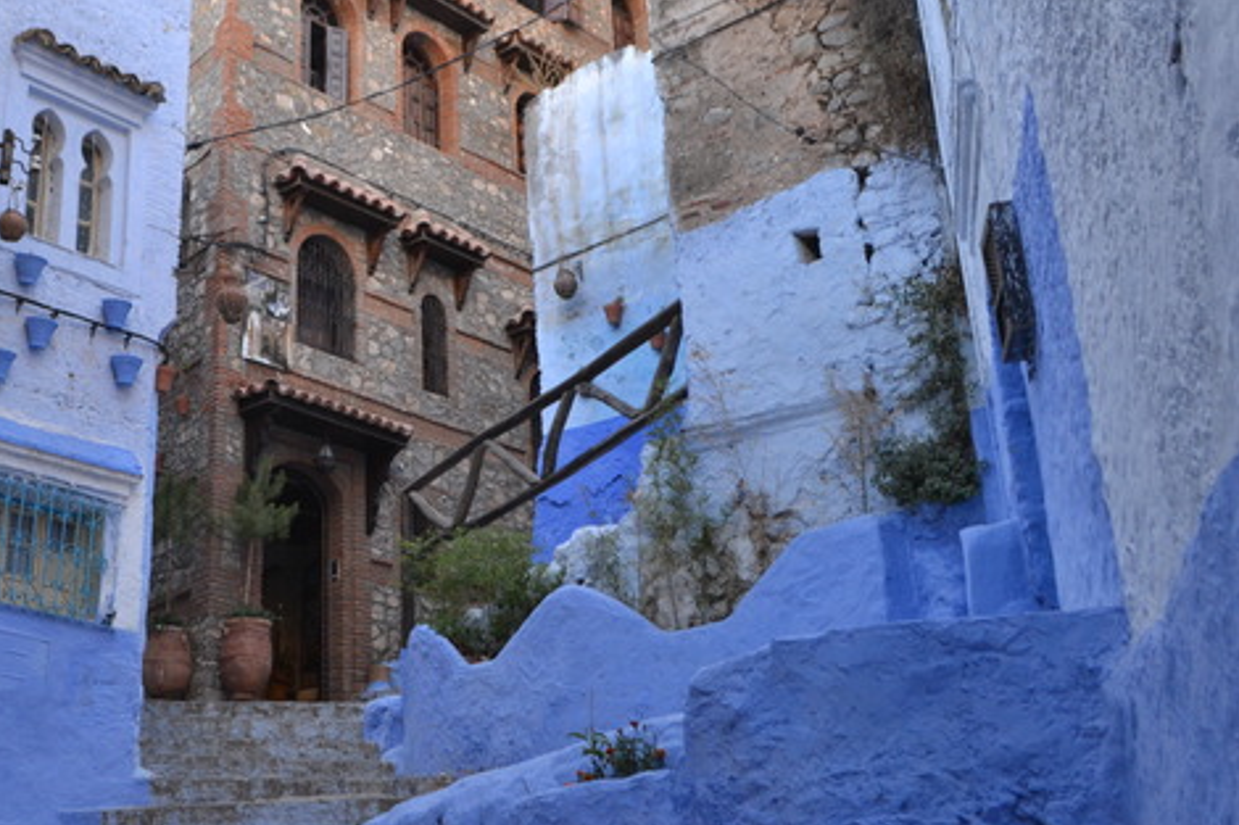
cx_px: 311
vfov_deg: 29.1
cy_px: 291
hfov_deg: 41.5
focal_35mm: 46
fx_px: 1583
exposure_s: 1/125
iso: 400
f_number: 5.6
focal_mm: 18
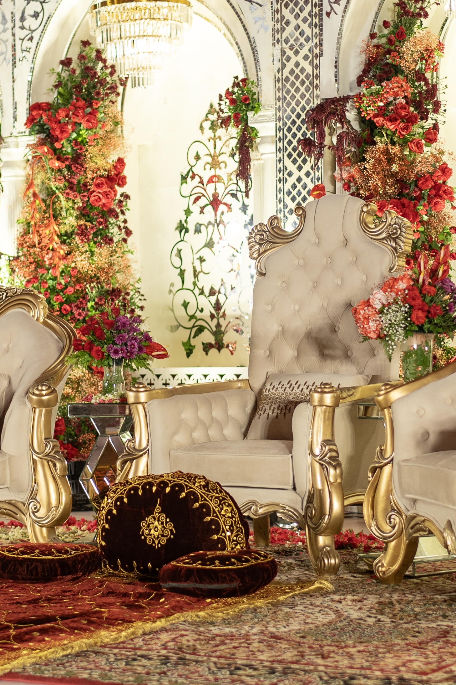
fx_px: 1824
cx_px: 249
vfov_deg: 21.2
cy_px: 314
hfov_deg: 14.2
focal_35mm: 96
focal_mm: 35
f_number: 1.8
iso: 125
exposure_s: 1/320
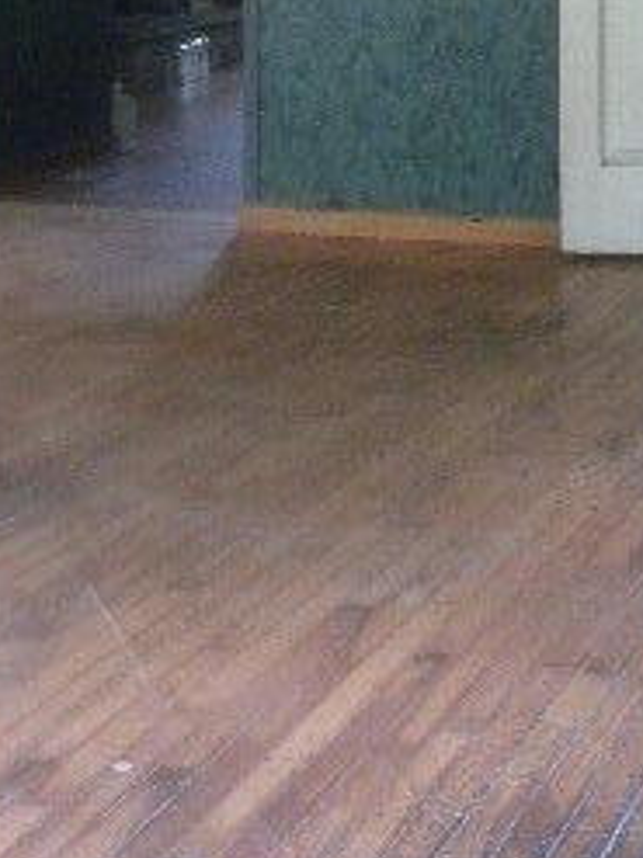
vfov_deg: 19.6
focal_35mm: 96
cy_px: -69
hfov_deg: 15.4
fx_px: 2380
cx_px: 403
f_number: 3.5
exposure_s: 1/40.8
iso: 400
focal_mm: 6.6
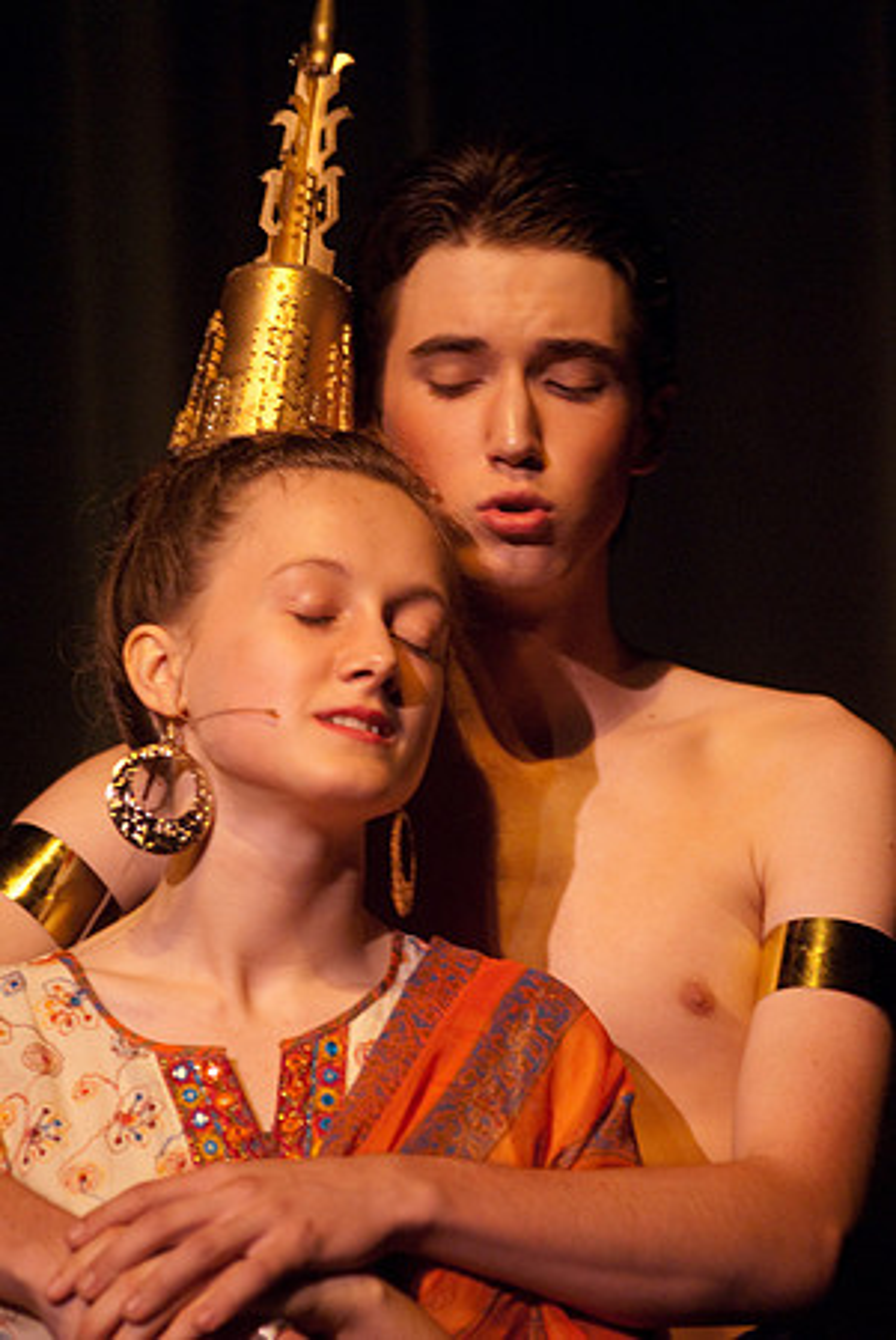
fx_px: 11173
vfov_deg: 6.9
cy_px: 670
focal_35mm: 300
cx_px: 448
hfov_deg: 4.6
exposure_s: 1/50
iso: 1000
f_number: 2.8
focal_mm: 200
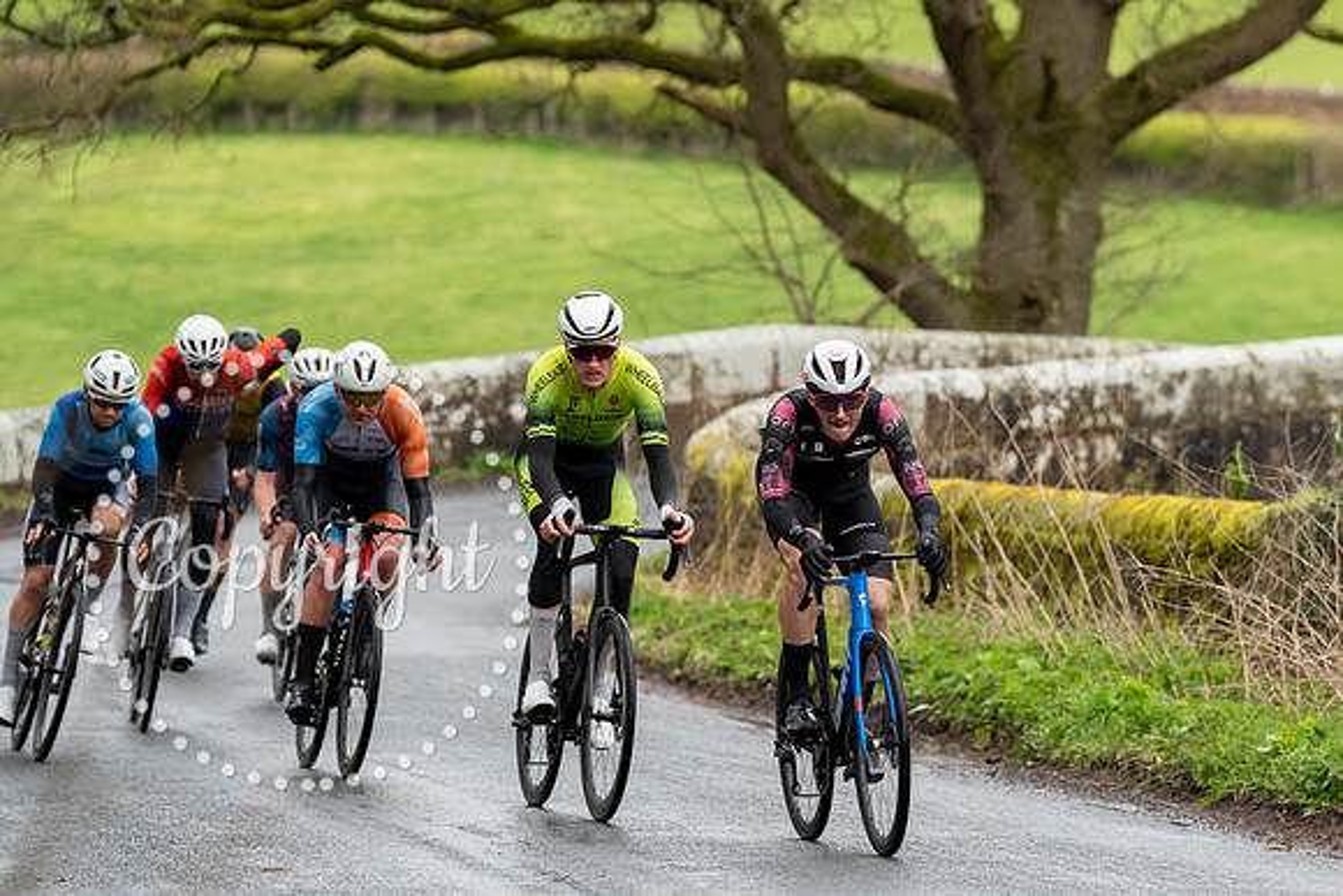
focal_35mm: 258
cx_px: 892
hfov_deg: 8.0
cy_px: 462
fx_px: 9615
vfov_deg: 5.3
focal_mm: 194
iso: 1250
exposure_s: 1/1000
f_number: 4
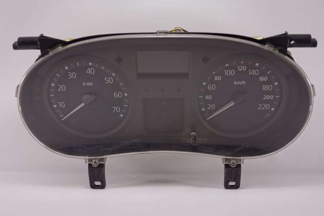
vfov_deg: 31.9
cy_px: 108
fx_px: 378
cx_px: 162
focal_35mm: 42
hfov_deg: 46.4
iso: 125
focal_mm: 15.64
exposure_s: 1/60
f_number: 3.2
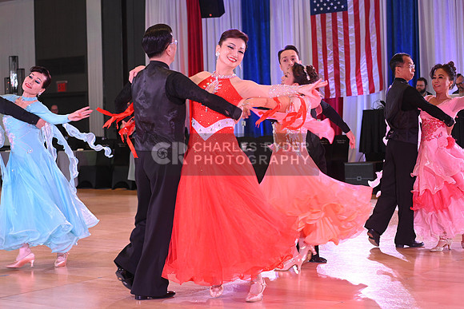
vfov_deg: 19.5
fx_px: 902
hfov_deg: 28.8
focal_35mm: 70
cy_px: 154
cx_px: 232
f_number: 4.5
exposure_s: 1/250
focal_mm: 70
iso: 1600
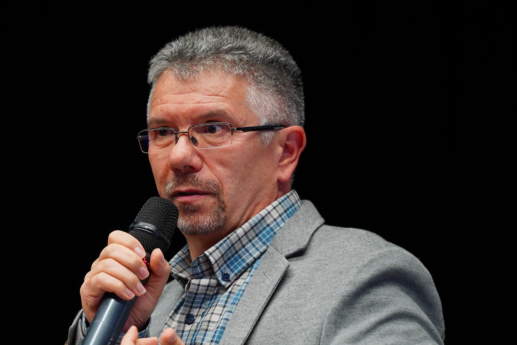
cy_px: 274
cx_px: 156
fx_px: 4552
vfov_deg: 4.3
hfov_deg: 6.5
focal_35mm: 317
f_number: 2.8
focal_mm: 180
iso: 1000
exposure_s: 1/160
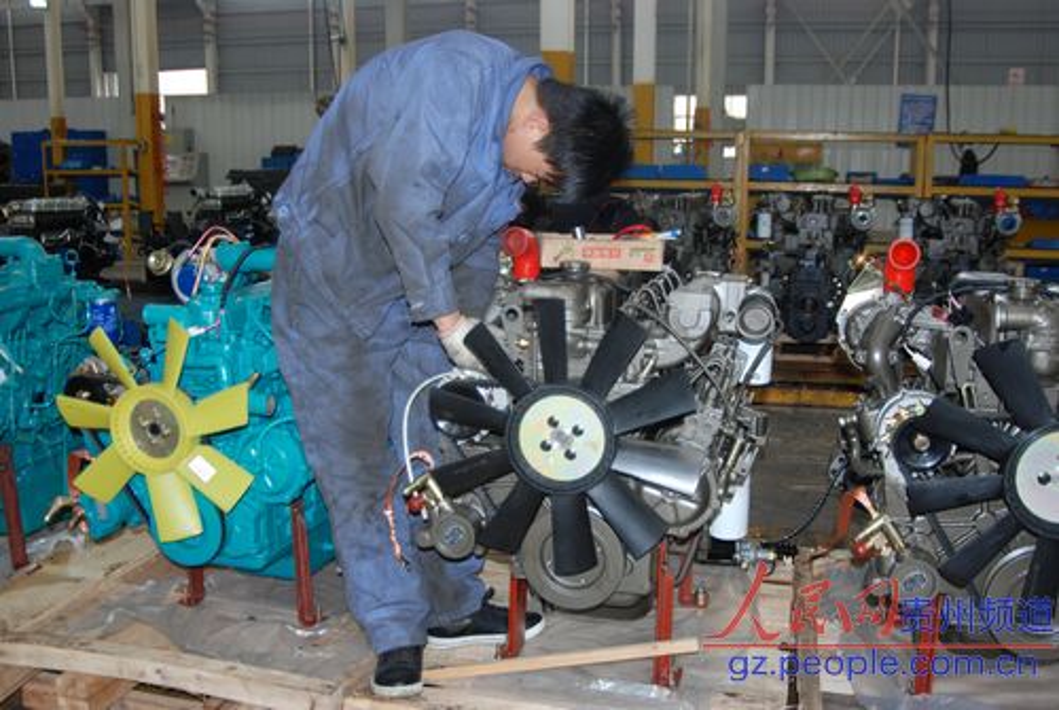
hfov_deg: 53.1
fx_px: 1061
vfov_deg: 37.0
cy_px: 355
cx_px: 530
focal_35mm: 36
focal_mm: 24
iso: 400
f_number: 4
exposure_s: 1/60
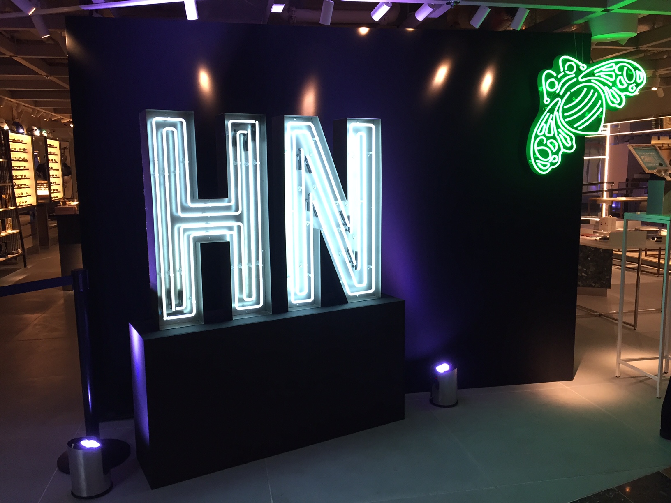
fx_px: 562
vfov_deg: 48.2
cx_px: 336
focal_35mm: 29
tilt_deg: -8.4
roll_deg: +0.3
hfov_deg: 61.7
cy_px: 252
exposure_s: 1/33
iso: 64
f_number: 2.2
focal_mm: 4.15
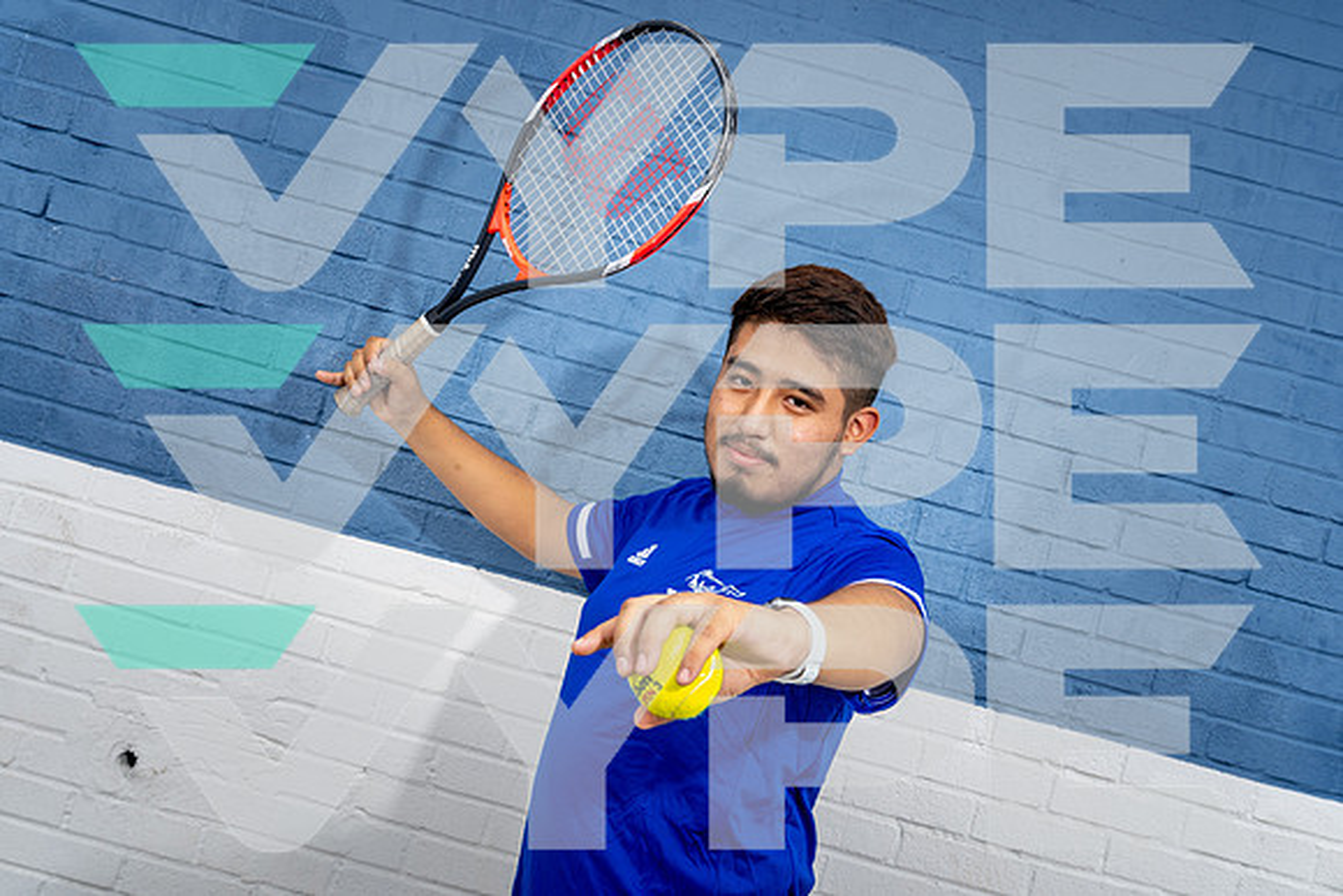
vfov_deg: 33.4
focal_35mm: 40
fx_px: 1493
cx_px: 672
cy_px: 448
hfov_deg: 48.4
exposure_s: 1/125
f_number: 8
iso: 100
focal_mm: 40
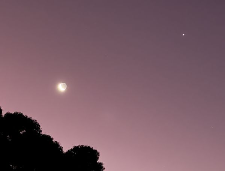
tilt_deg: +19.4
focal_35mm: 77
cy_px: 86
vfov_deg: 19.3
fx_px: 503
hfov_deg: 25.2
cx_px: 112
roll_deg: +0.4
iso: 800
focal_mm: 9
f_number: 2.8
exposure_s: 1/2
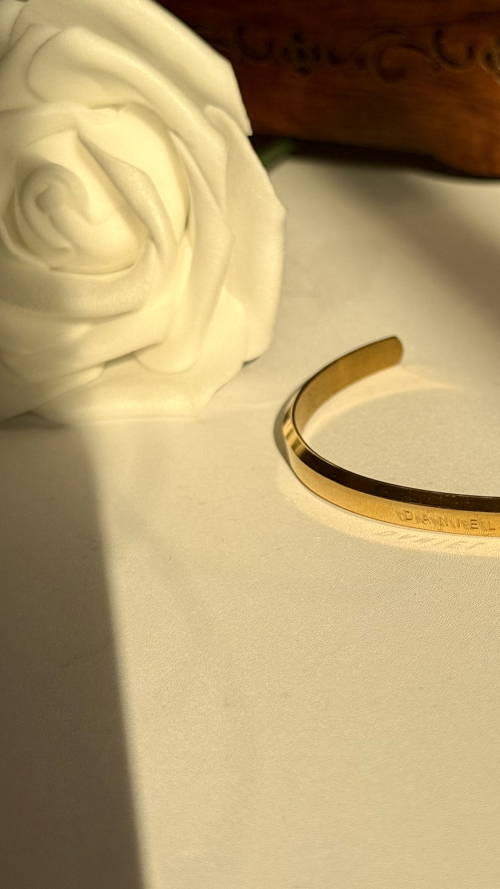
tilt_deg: -26.5
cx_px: 404
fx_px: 1697
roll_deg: +6.8
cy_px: 420
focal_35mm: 72
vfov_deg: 29.3
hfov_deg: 16.6
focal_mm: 6.76
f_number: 1.78
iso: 64
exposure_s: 1/778
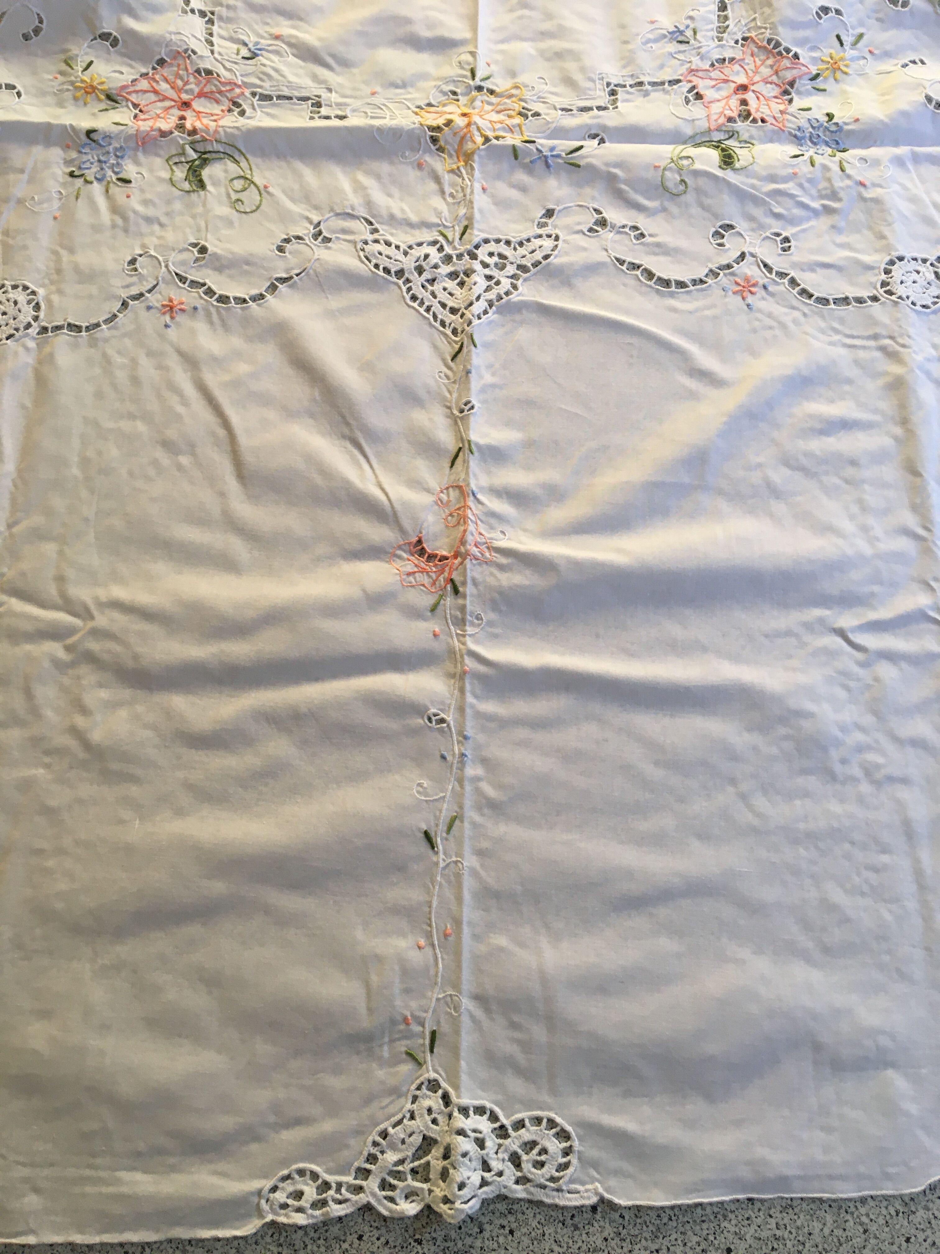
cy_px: 627
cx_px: 470
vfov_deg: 61.7
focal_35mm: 29
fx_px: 1050
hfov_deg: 48.2
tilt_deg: -72.0
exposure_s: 1/33
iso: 64
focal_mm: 4.15
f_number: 2.2
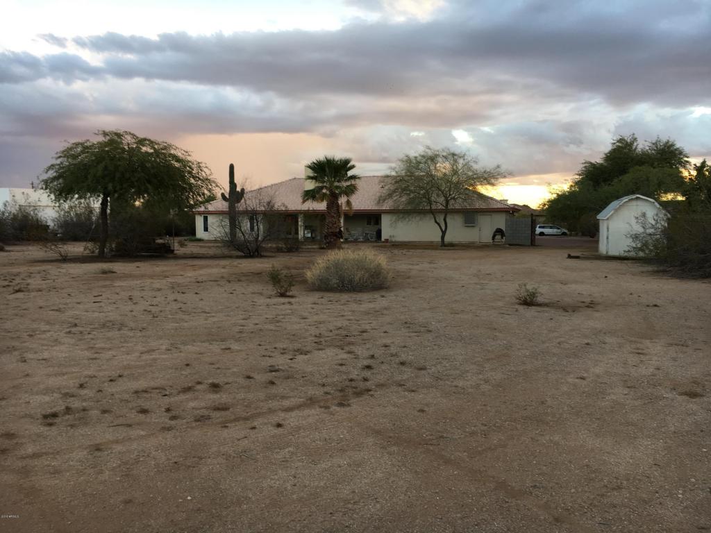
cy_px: 266
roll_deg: +0.1
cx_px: 356
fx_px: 596
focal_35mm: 29
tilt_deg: -5.5
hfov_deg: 61.7
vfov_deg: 48.2
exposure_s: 1/60
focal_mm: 4.15
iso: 25
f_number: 2.2
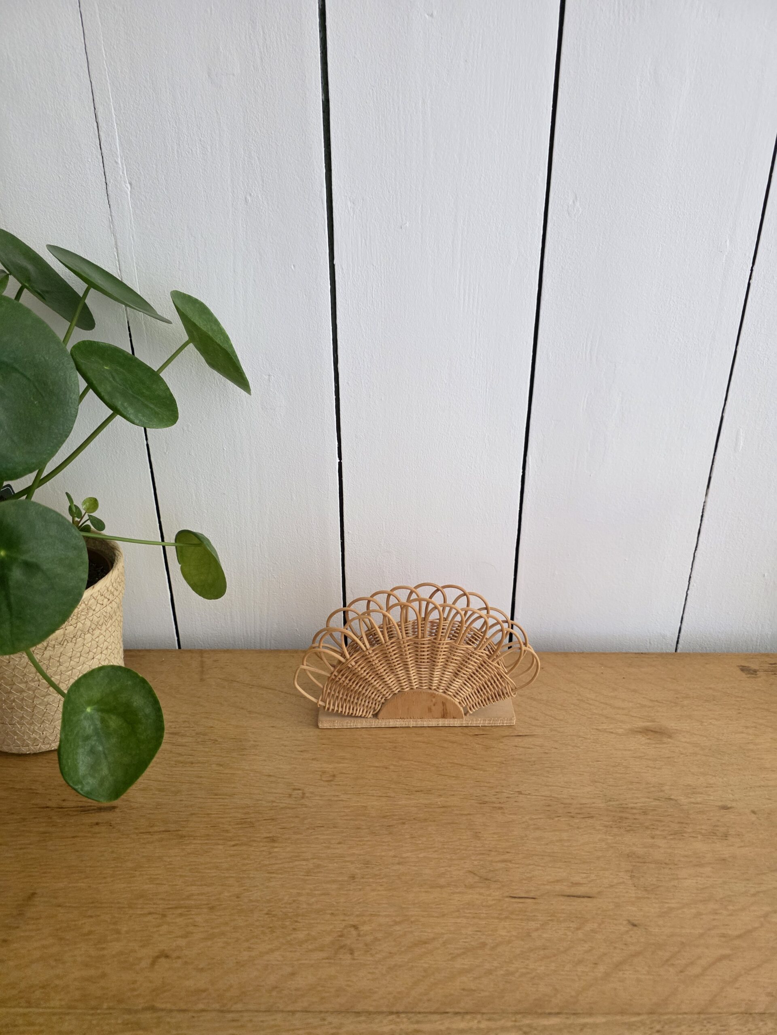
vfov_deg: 73.9
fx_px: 688
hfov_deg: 58.9
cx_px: 388
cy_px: 518
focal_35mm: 23
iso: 2000
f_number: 1.7
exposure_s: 1/100
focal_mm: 6.3
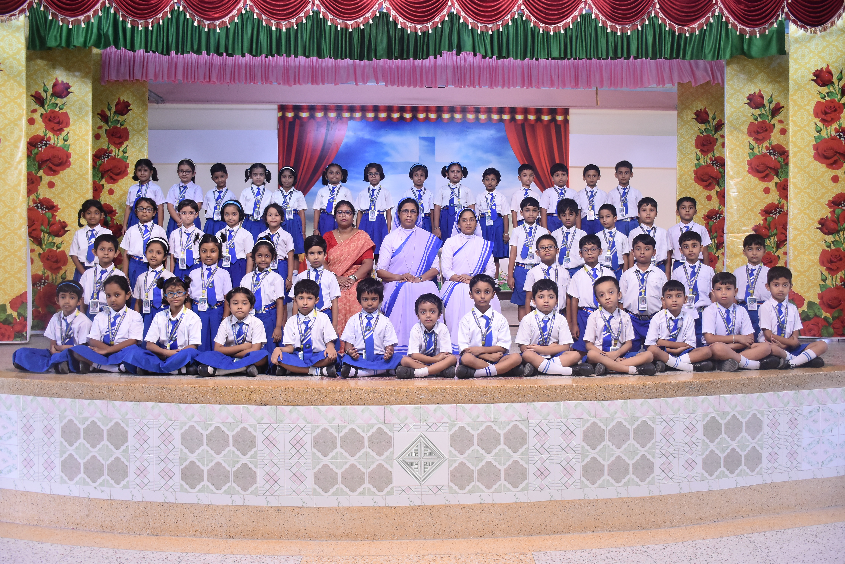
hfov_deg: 61.9
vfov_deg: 43.6
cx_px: 422
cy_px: 282
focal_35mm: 30
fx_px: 704
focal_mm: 20
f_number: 3.5
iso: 1000
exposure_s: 1/100
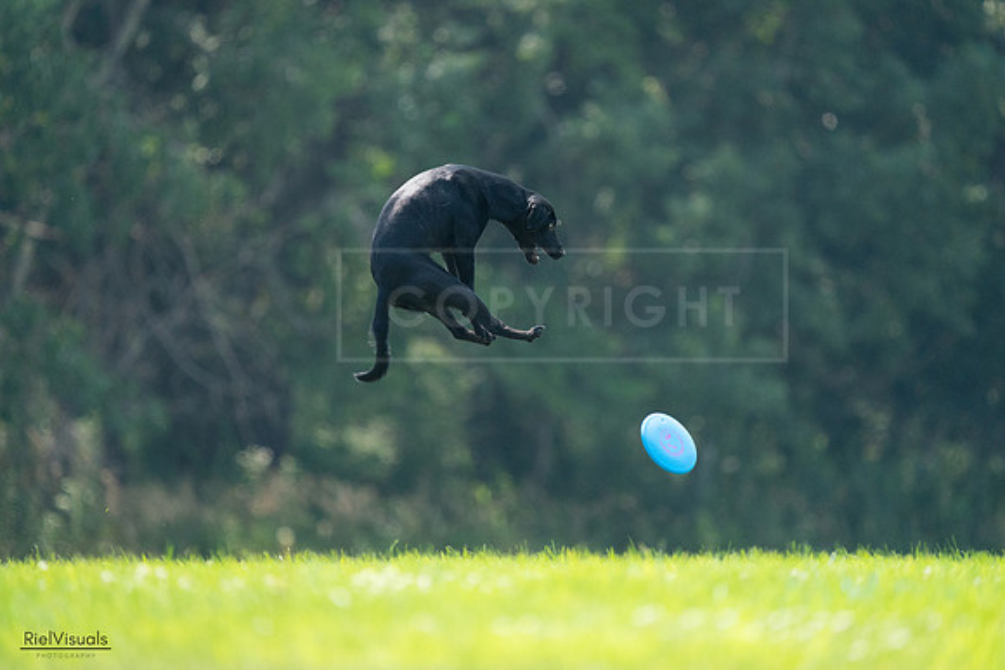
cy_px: 335
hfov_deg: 3.4
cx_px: 502
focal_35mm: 600
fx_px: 16753
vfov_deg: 2.3
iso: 4000
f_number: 6.3
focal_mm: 600
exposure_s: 1/4000
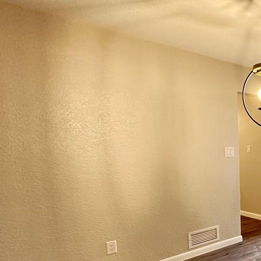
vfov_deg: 47.6
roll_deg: -0.3
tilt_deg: -7.0
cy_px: 175
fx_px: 290
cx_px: 320
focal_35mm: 34
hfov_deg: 36.3
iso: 500
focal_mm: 2.22
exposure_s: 1/60
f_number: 2.2
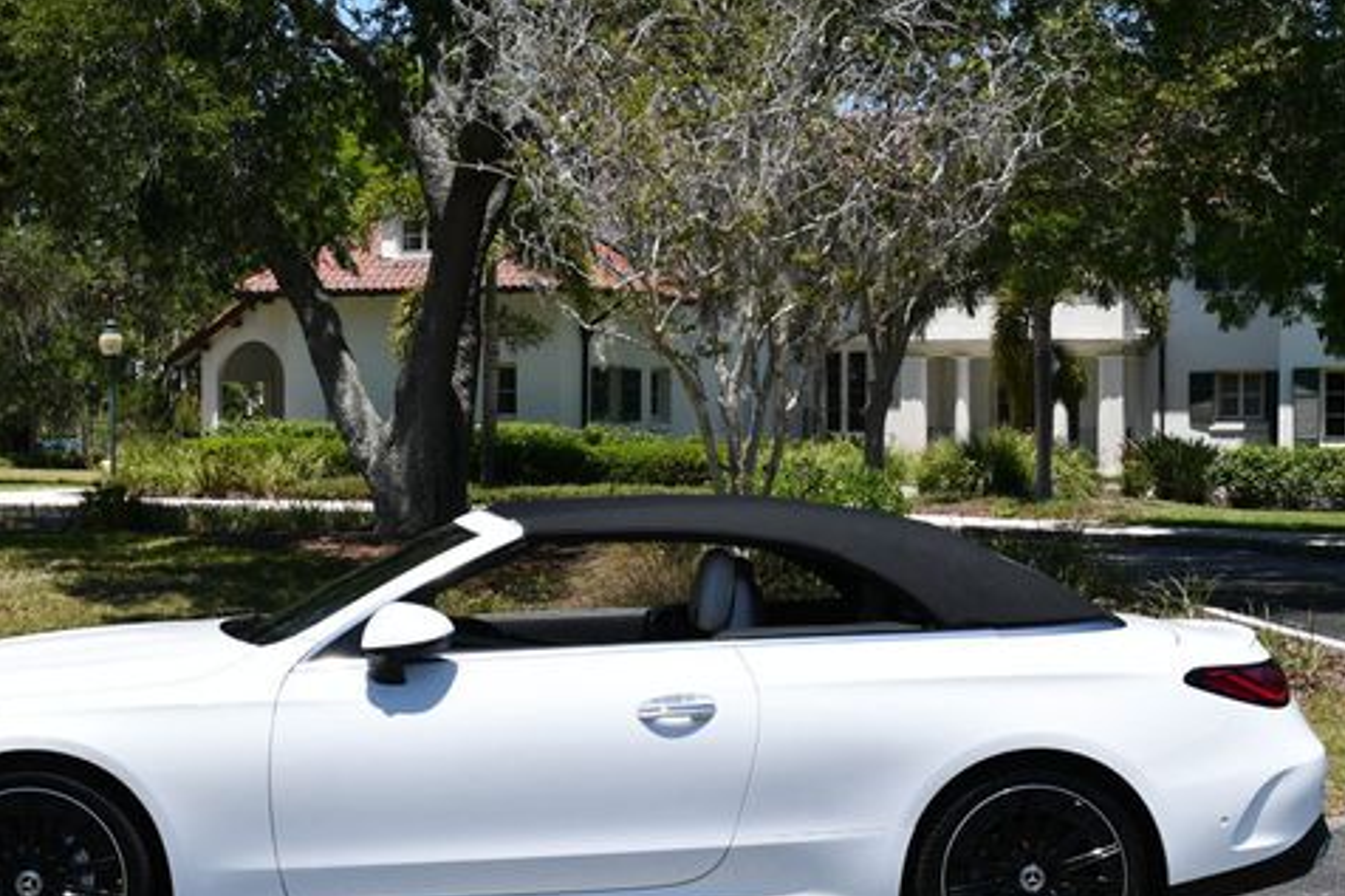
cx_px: 537
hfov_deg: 28.8
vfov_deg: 19.4
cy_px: 489
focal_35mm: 70
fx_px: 2614
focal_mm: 26
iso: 100
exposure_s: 1/250
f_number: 8
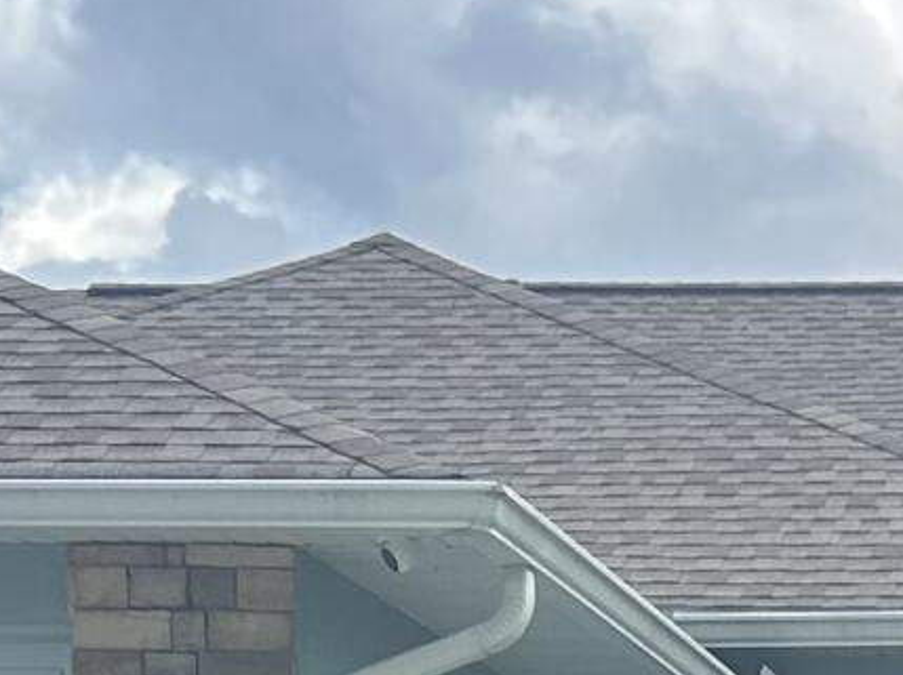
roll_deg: -0.5
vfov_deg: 7.5
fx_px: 4744
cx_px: 985
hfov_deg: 10.7
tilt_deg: -5.5
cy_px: 1745
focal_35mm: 182
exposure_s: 1/1295
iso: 50
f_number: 1.5
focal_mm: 5.7
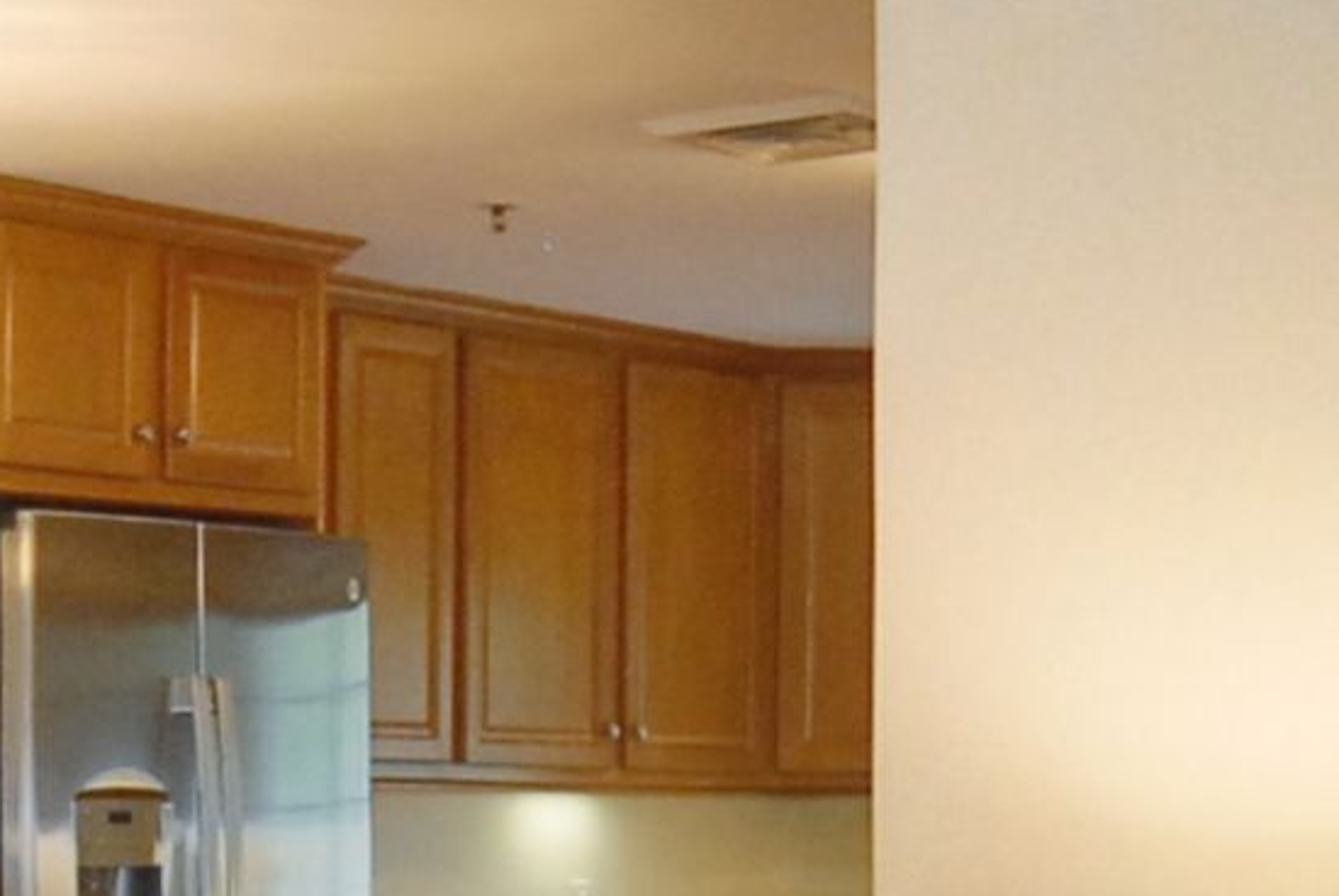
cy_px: 1254
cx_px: 454
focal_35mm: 122
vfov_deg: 10.9
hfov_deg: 16.8
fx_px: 4534
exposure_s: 1/25
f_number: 5
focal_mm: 11.5
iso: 800
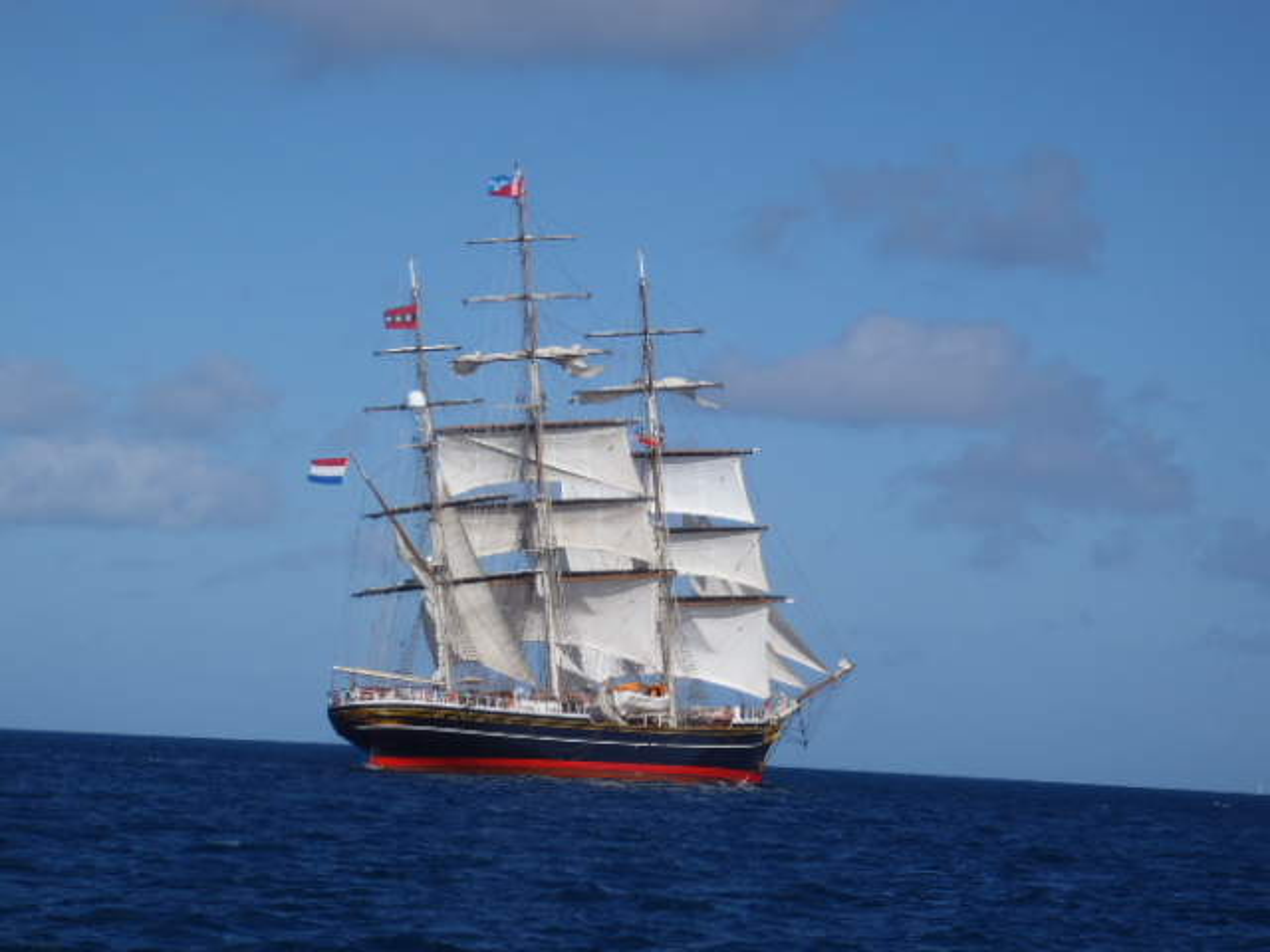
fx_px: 5136
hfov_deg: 14.1
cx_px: 635
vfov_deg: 10.6
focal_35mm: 140
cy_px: 476
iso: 80
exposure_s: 1/640
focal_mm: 25
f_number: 5.9
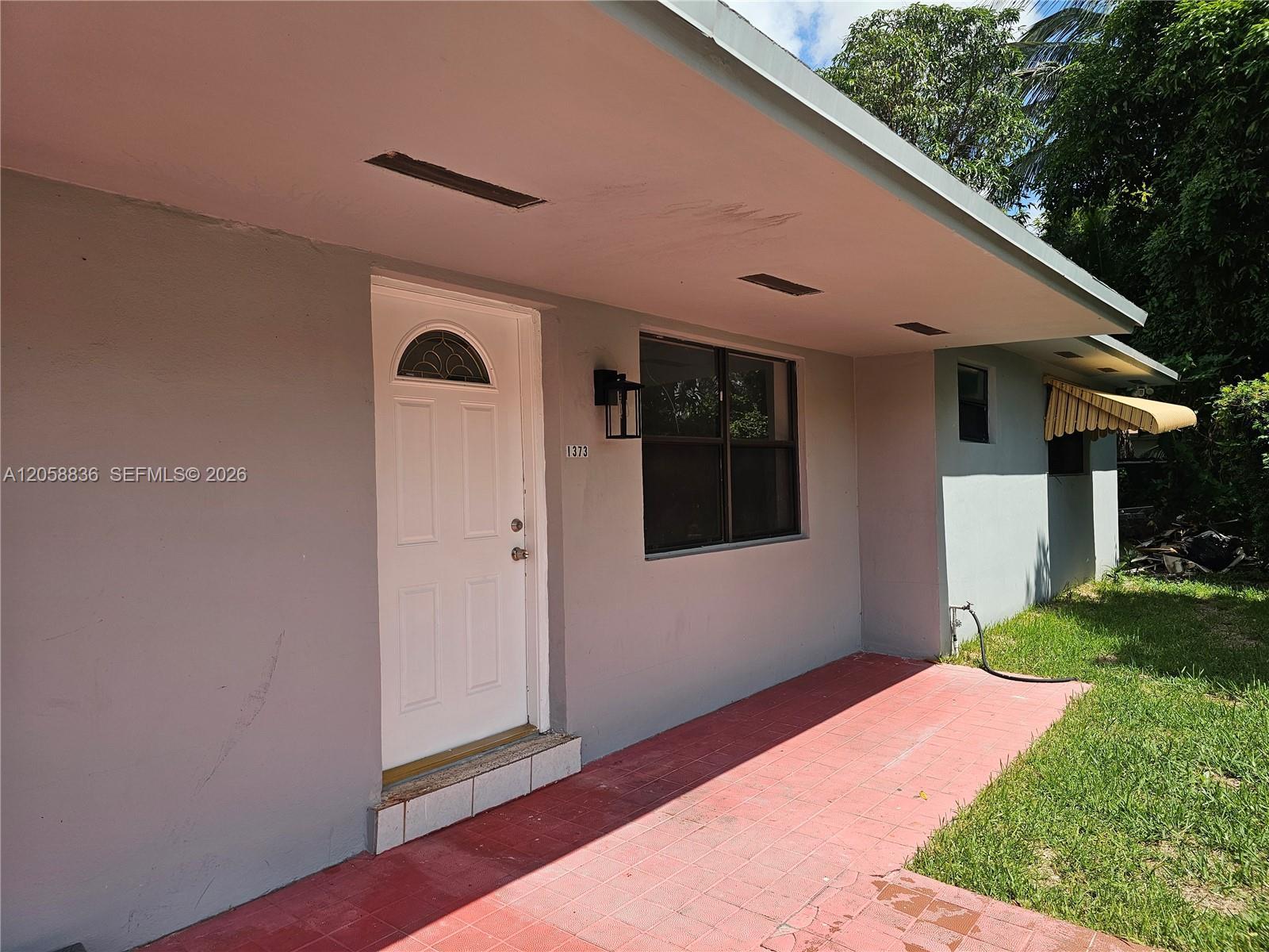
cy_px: 476
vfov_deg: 58.9
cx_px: 634
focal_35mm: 23
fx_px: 843
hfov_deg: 73.9
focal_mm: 6.3
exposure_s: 1/1022
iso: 25
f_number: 1.7
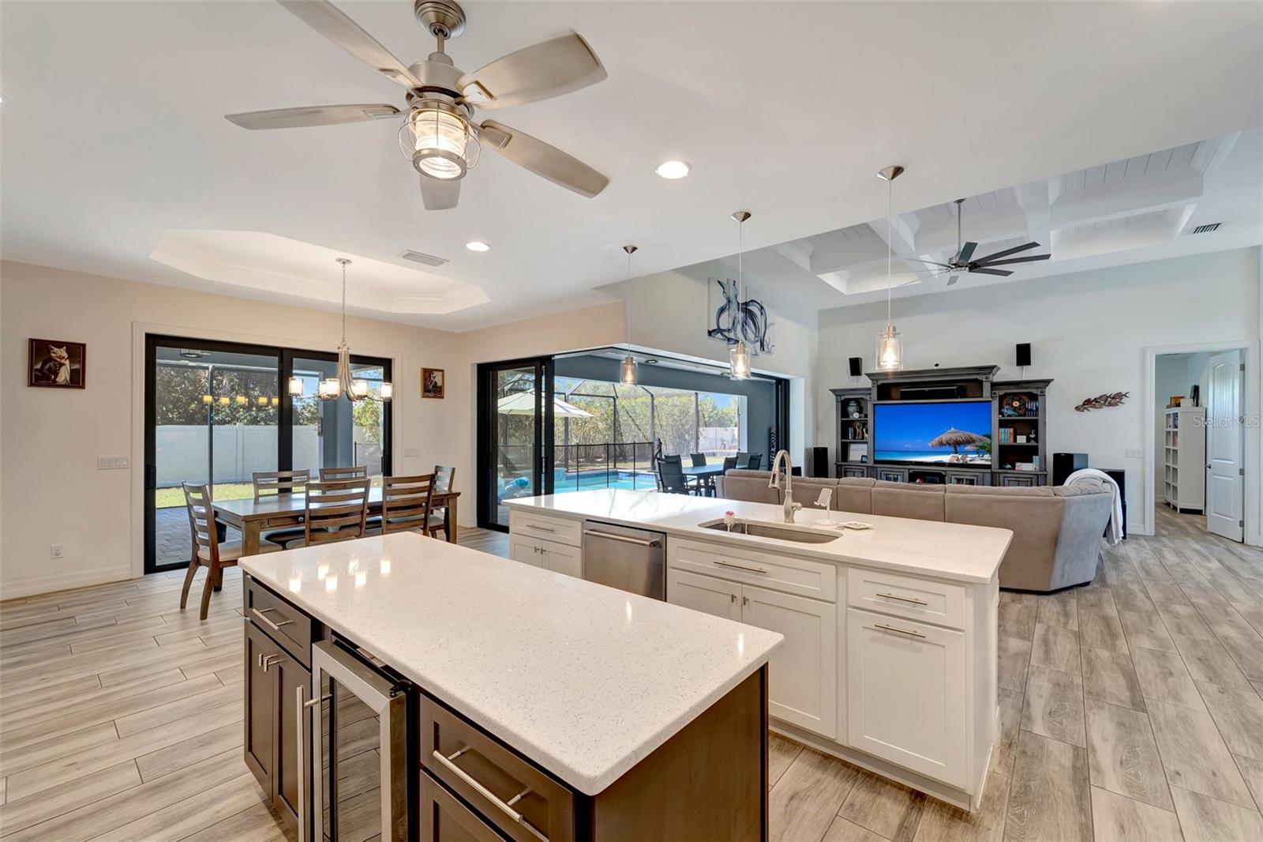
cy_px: 421
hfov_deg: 104.3
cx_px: 632
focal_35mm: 14
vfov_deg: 81.2
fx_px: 491
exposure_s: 1/3.33
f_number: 9
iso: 250
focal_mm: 14
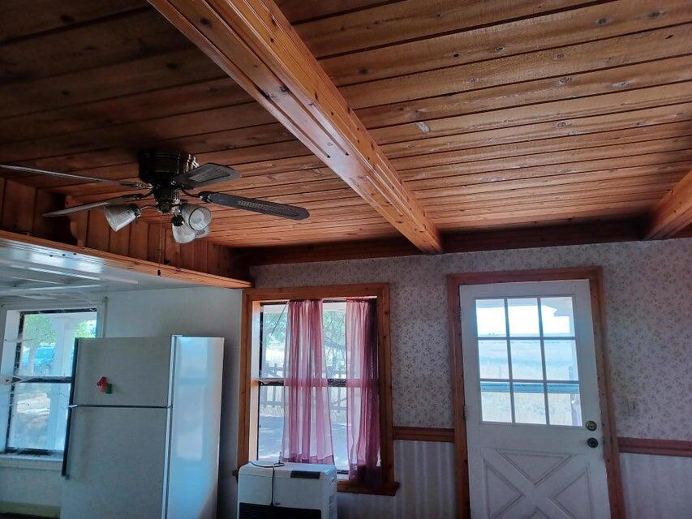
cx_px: 346
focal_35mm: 25
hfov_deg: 69.4
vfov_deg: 54.9
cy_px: 260
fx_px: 500
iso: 160
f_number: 1.8
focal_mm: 4.6
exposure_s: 1/59
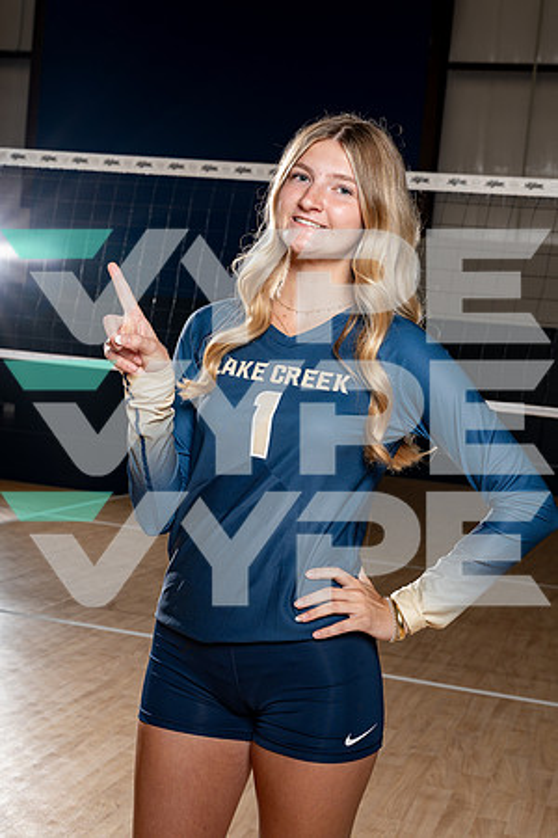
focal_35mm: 52
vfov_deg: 38.2
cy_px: 419
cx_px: 279
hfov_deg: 26.0
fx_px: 1209
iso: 100
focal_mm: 52
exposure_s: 1/250
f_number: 8
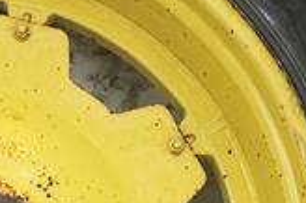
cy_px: 358
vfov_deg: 11.4
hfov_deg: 17.6
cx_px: -45
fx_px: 951
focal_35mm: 112
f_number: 1.8
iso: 32
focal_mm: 5.4
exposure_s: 1/100
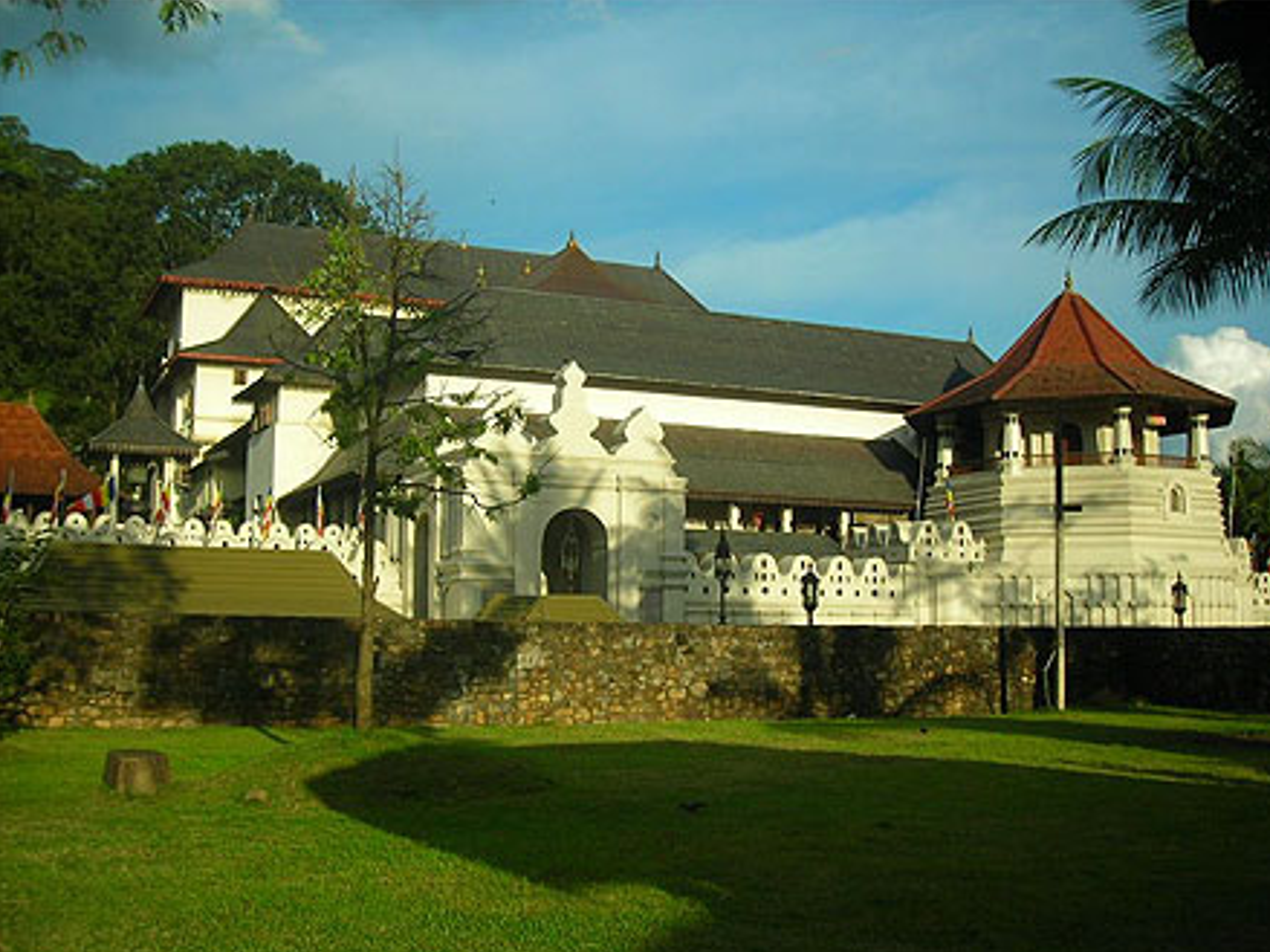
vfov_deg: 36.8
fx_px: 1430
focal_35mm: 39
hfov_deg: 47.9
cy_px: 486
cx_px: 645
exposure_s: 1/170
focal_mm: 6.3
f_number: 6.4
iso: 50
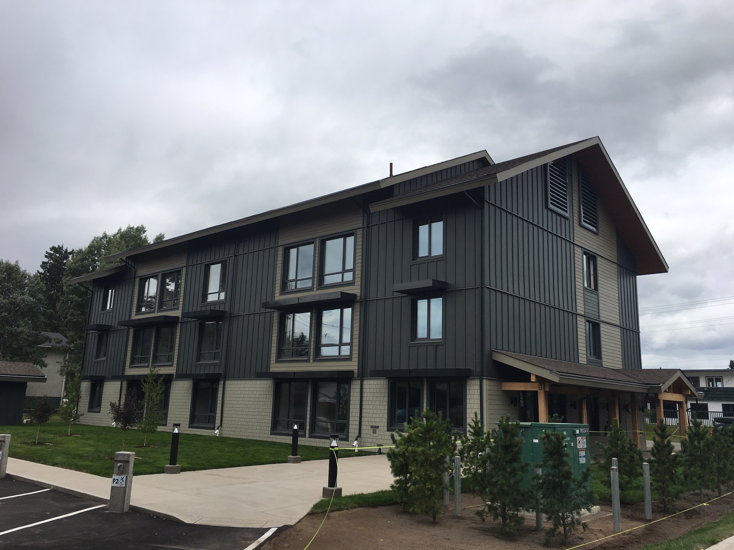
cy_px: 275
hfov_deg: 61.7
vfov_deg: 48.2
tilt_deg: +13.2
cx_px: 367
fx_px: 615
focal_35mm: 29
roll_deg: -0.6
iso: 25
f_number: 2.2
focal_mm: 4.15
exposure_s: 1/1508
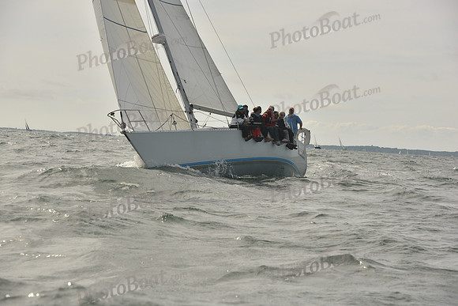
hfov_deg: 18.6
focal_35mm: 110
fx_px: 1400
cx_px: 229
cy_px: 153
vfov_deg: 12.5
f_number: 7.1
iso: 320
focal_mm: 110
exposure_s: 1/1000
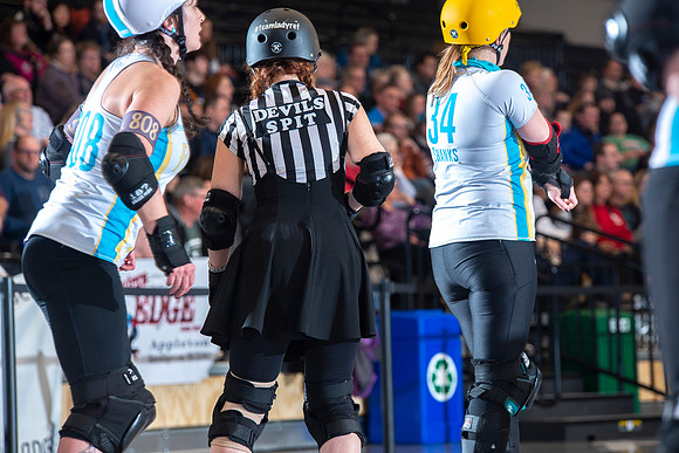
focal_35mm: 175
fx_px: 3301
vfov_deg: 7.9
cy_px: 226
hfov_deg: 11.7
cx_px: 340
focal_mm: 175
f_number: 5.6
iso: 500
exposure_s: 1/160
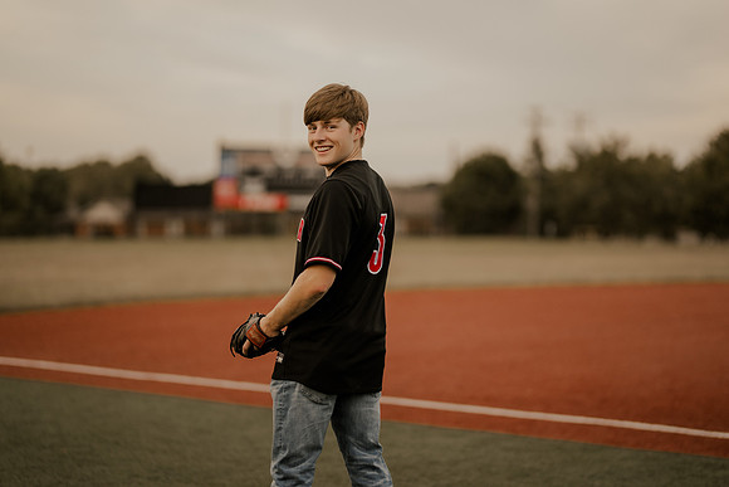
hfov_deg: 23.9
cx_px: 364
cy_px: 244
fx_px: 1722
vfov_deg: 16.1
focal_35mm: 85
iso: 800
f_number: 1.4
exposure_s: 1/3200
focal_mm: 85
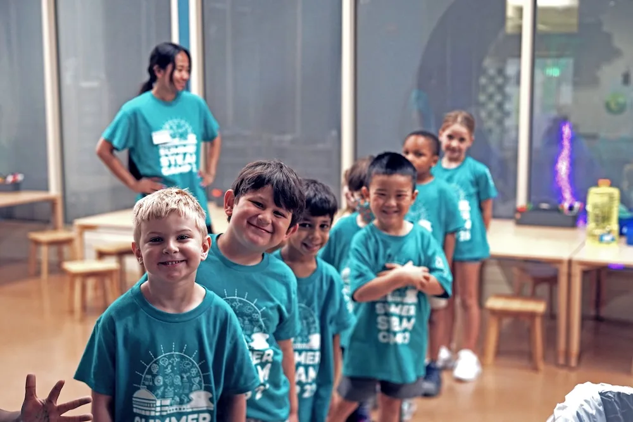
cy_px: 211
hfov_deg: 39.6
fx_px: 879
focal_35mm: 50
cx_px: 316
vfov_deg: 27.0
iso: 2000
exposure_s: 1/640
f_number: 2.5
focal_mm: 50
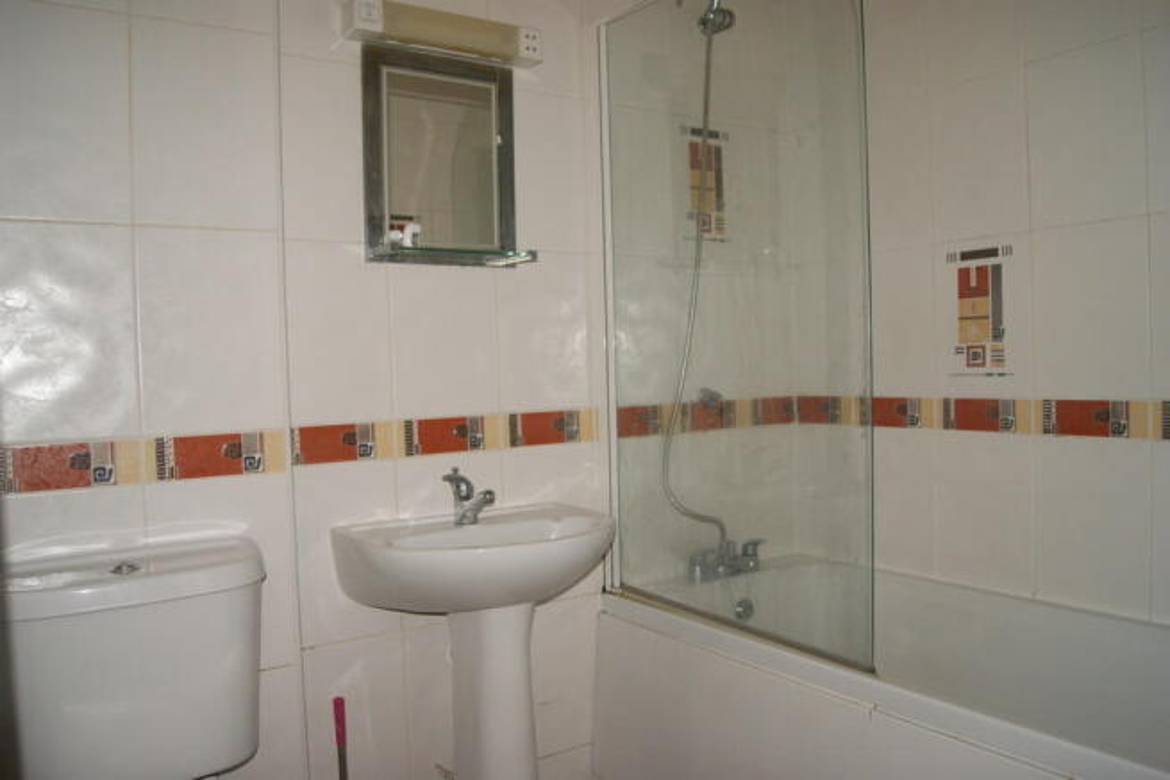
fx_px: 878
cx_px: 585
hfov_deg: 67.4
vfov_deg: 48.0
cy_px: 390
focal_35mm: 27
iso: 400
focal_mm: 18
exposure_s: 1/60
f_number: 5.6
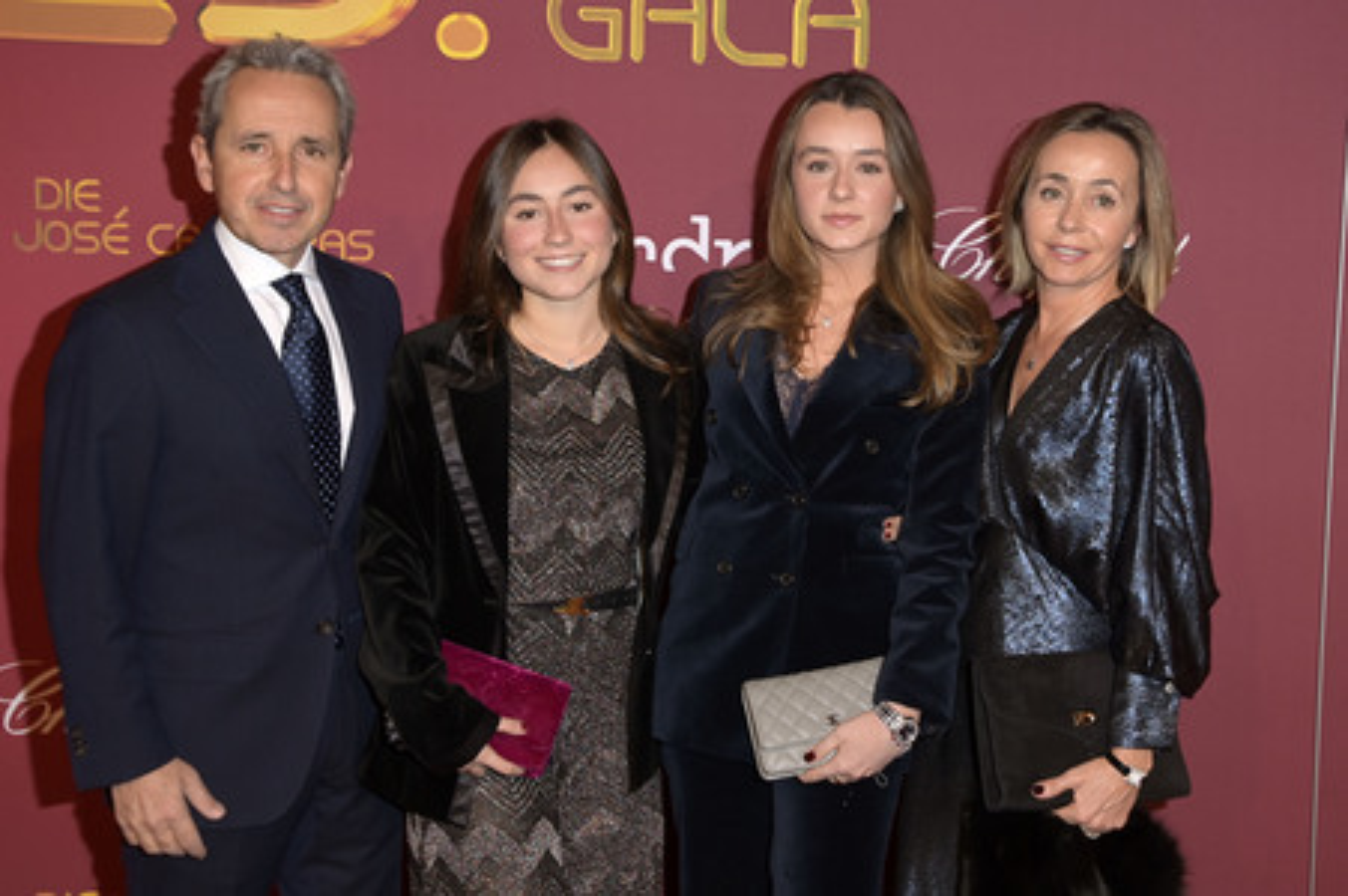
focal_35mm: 44
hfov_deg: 44.5
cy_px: 448
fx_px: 1646
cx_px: 674
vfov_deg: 30.5
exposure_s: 1/250
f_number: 5.6
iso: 640
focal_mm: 44
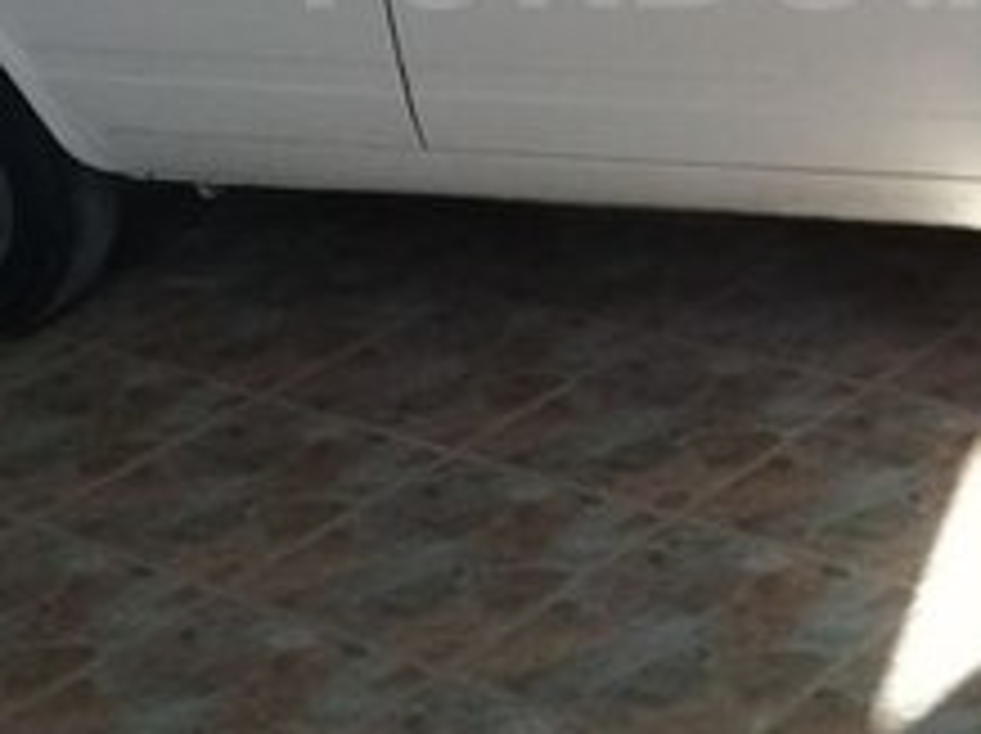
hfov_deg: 20.7
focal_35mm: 94
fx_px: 2661
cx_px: 729
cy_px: -61
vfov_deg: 15.3
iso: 160
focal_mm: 3.3
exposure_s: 1/33
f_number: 2.2
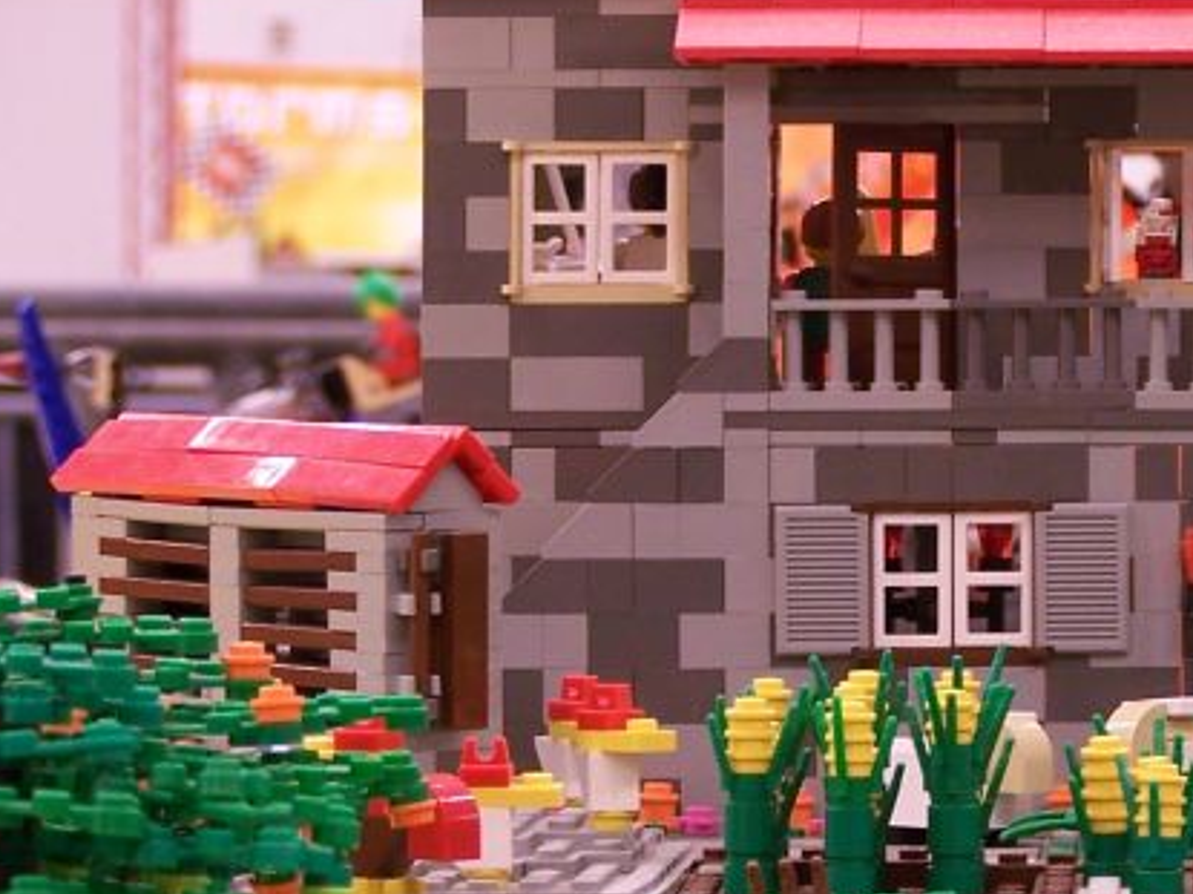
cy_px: 653
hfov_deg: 8.5
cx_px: 966
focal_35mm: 232
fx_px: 7993
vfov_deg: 6.4
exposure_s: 1/2
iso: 80
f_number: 3.2
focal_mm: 15.6
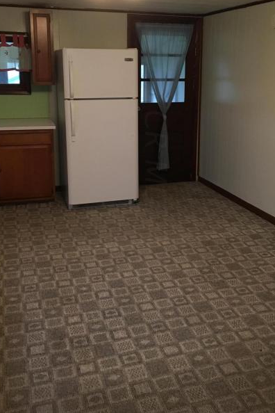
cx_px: 156
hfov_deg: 34.2
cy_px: 163
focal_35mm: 39
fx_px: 447
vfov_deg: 49.2
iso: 160
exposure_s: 1/30
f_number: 2.2
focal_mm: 4.15
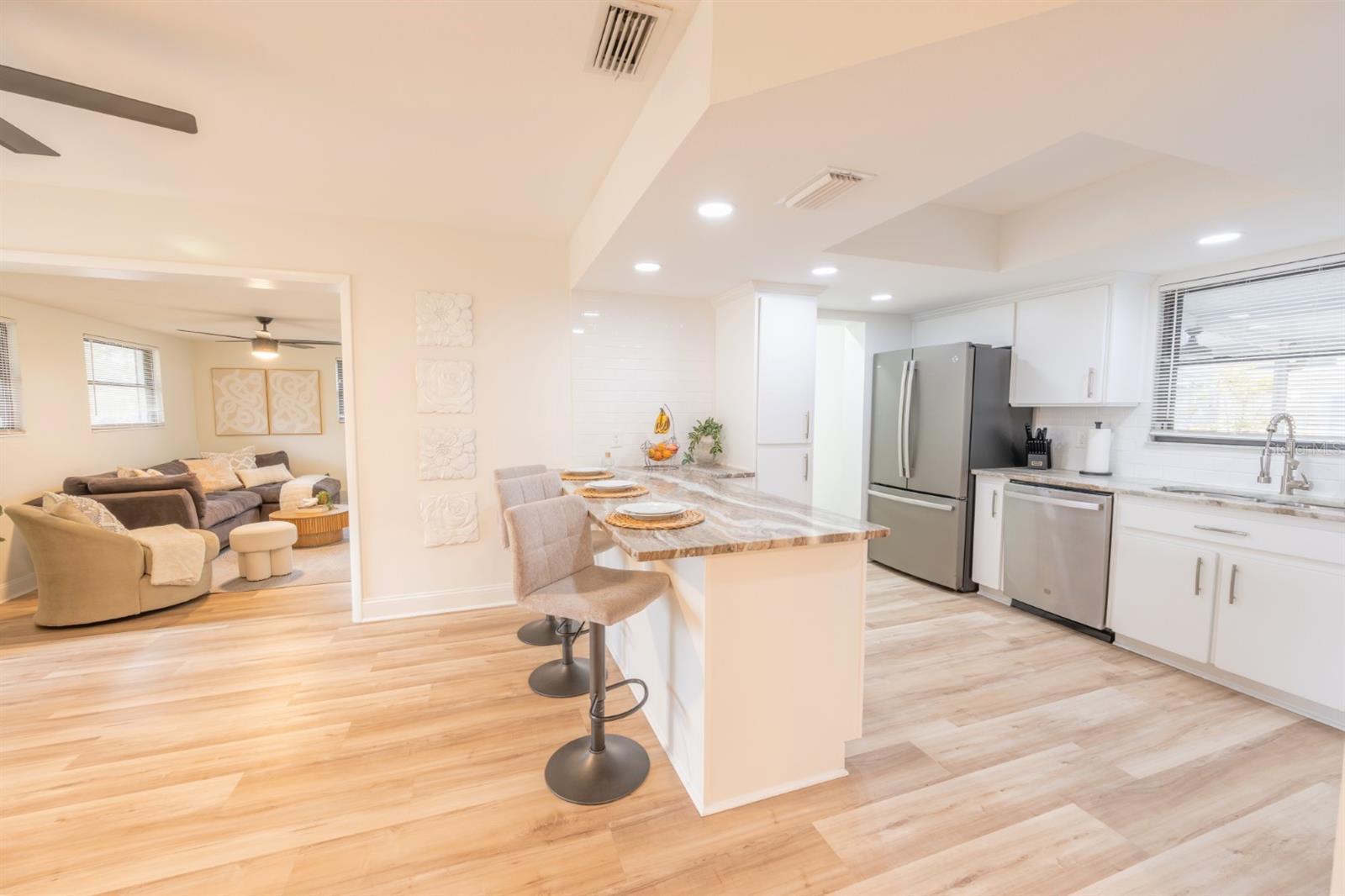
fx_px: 523
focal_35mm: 14
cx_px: 672
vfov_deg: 81.2
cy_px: 448
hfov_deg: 104.3
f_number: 8
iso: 125
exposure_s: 1/6
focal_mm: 14
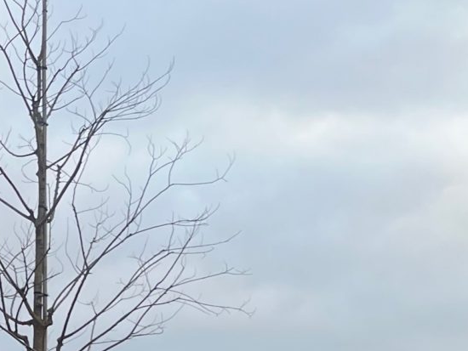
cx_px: -169
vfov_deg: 12.1
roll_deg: +0.0
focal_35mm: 121
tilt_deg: +6.9
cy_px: 353
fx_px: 1637
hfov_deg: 15.4
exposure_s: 1/358
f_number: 1.6
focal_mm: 5.1
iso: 50
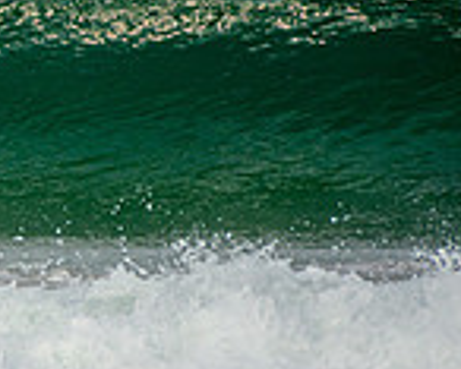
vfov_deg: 1.4
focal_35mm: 1116
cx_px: -436
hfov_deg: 1.7
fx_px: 15237
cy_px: 2
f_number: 5.6
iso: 200
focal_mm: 200
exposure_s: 1/1250
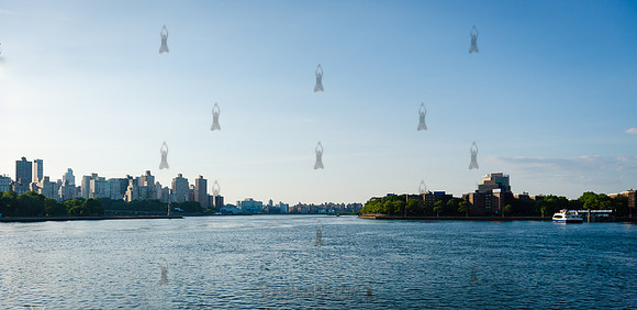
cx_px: 319
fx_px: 428
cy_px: 209
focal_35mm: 26
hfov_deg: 73.4
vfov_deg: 39.3
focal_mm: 24
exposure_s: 1/4000
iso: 500
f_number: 3.5
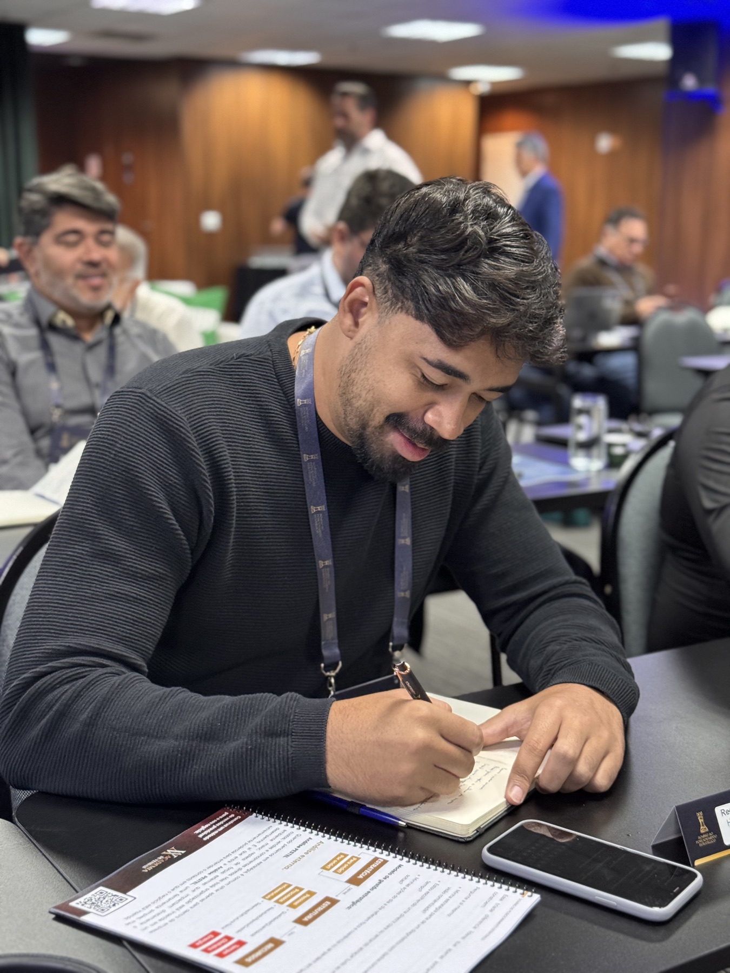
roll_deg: -0.1
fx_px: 1350
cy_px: 486
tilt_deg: -11.6
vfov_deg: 39.7
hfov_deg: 30.3
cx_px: 365
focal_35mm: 48
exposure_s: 1/40
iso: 400
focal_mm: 6.76
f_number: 1.78
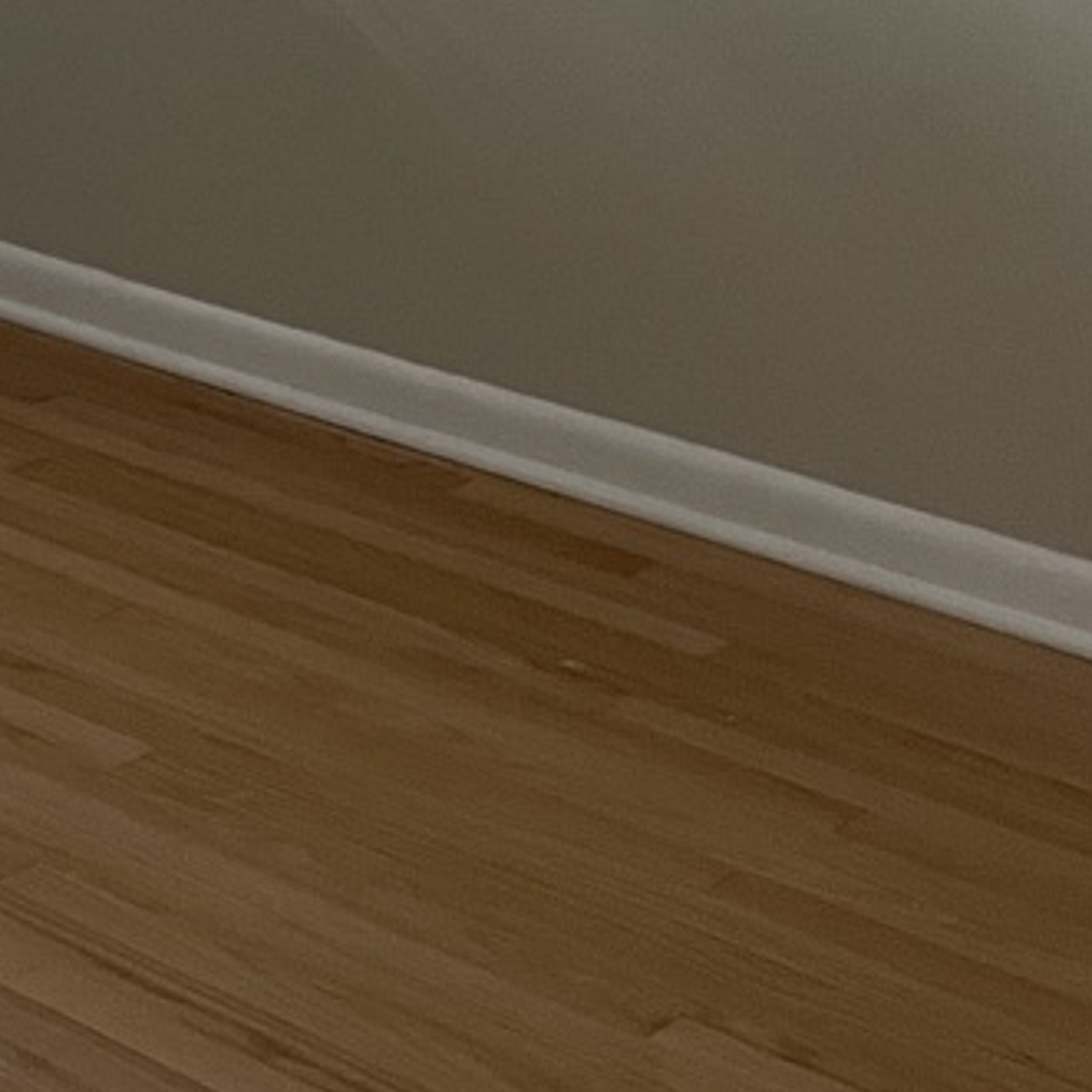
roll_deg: +0.2
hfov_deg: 16.1
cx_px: -472
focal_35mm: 100
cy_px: -350
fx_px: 3569
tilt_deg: -6.8
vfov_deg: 16.4
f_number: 1.6
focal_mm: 4.2
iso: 320
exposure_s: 1/60
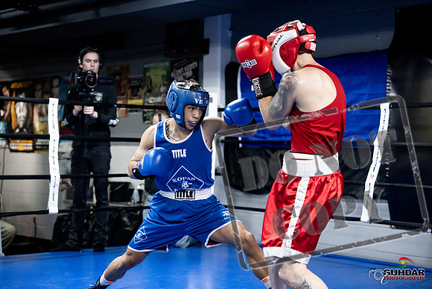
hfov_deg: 28.8
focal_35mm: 70
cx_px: 216
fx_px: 840
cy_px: 144
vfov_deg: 19.5
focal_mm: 70
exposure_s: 1/1000
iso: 8000
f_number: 2.8
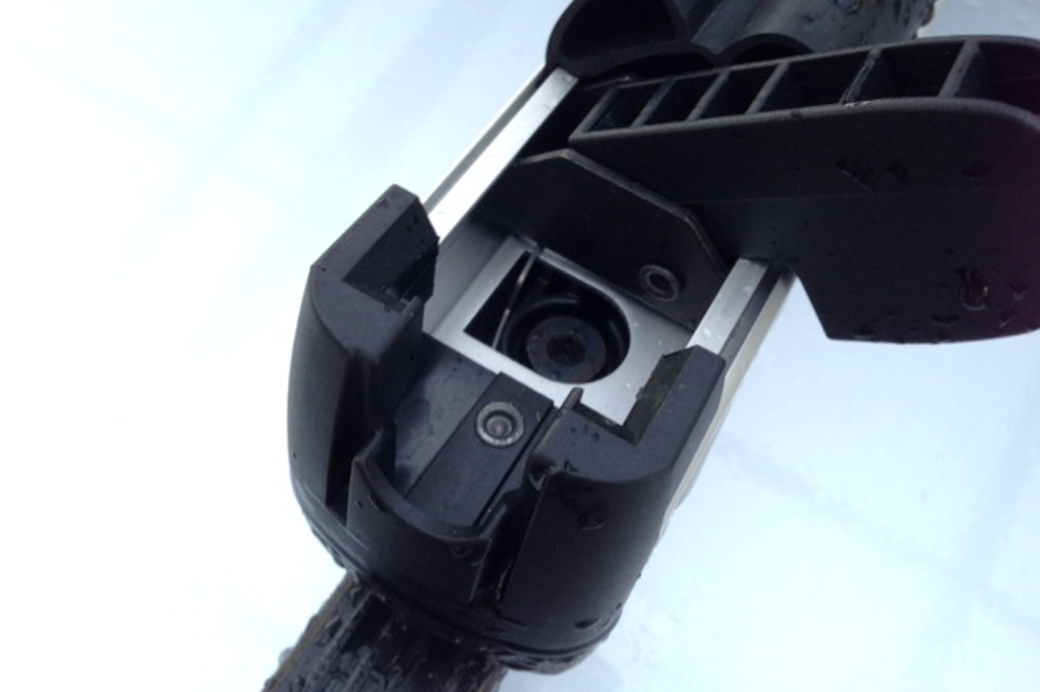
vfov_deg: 37.7
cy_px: 298
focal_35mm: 35
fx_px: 1011
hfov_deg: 54.5
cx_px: 515
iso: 100
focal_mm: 4.12
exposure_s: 1/20
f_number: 2.4
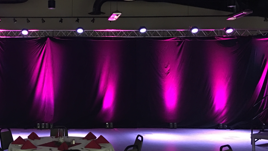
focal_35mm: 53
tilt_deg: -0.9
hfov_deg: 37.7
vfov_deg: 22.6
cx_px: 54
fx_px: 377
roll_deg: -1.0
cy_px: 90
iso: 80
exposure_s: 1/4
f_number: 2.2
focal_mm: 4.15
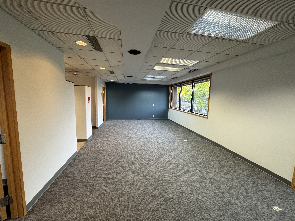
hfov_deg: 102.1
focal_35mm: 14
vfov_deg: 85.7
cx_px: 148
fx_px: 119
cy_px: 110
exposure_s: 1/60
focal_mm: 2.22
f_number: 2.2
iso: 160
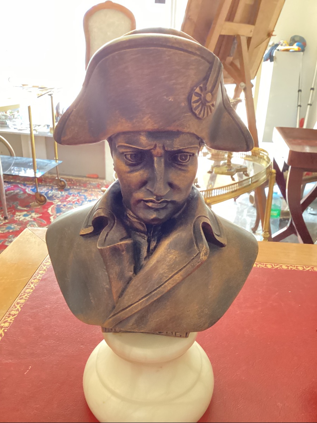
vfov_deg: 58.4
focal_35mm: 31
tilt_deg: -23.2
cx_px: 158
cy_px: 212
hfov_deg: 45.4
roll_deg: -2.0
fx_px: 379
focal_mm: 3.3
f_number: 2.4
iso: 400
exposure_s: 1/40
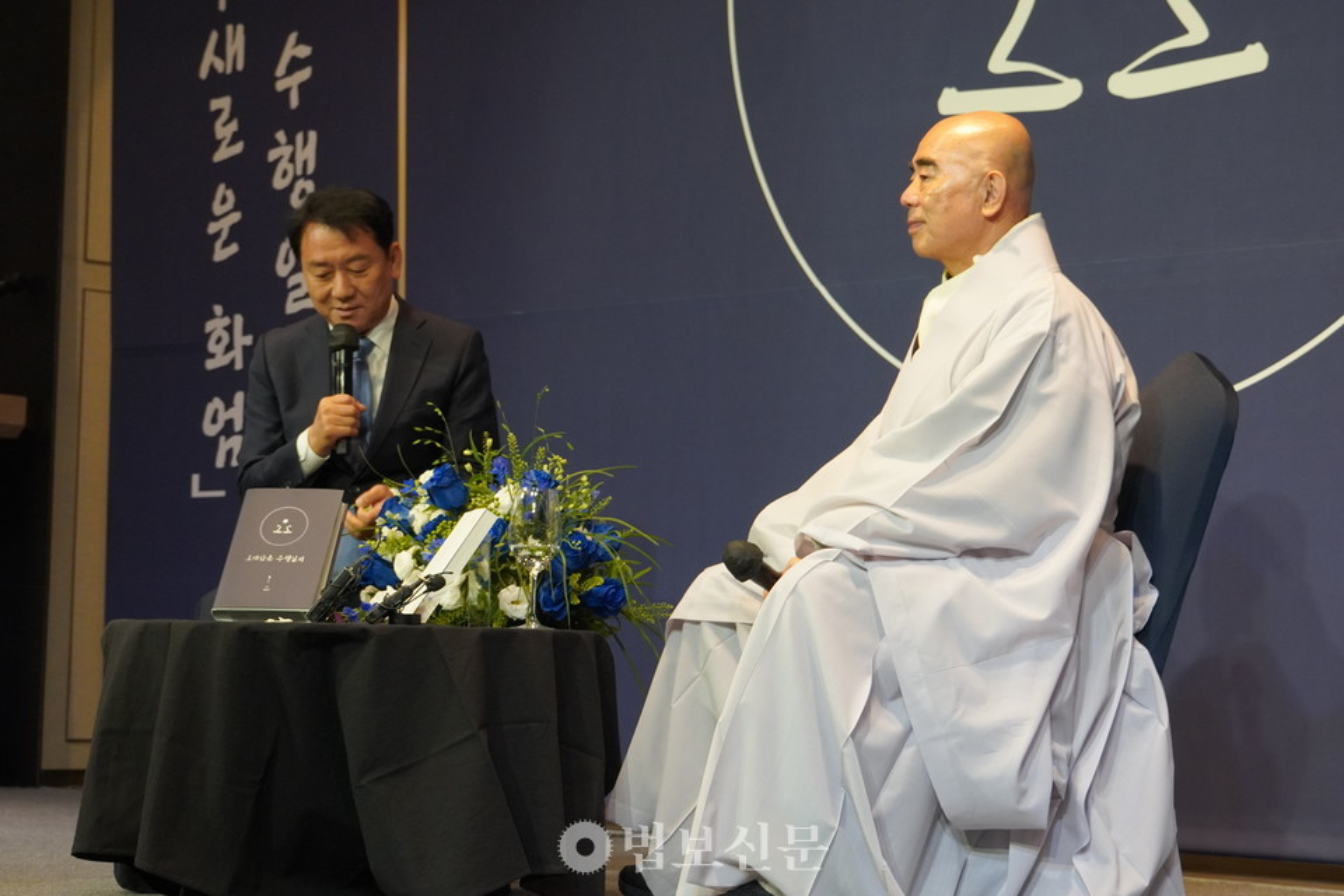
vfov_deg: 18.2
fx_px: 2800
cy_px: 448
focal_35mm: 75
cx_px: 672
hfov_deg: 27.0
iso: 2000
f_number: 5
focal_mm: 50
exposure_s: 1/160
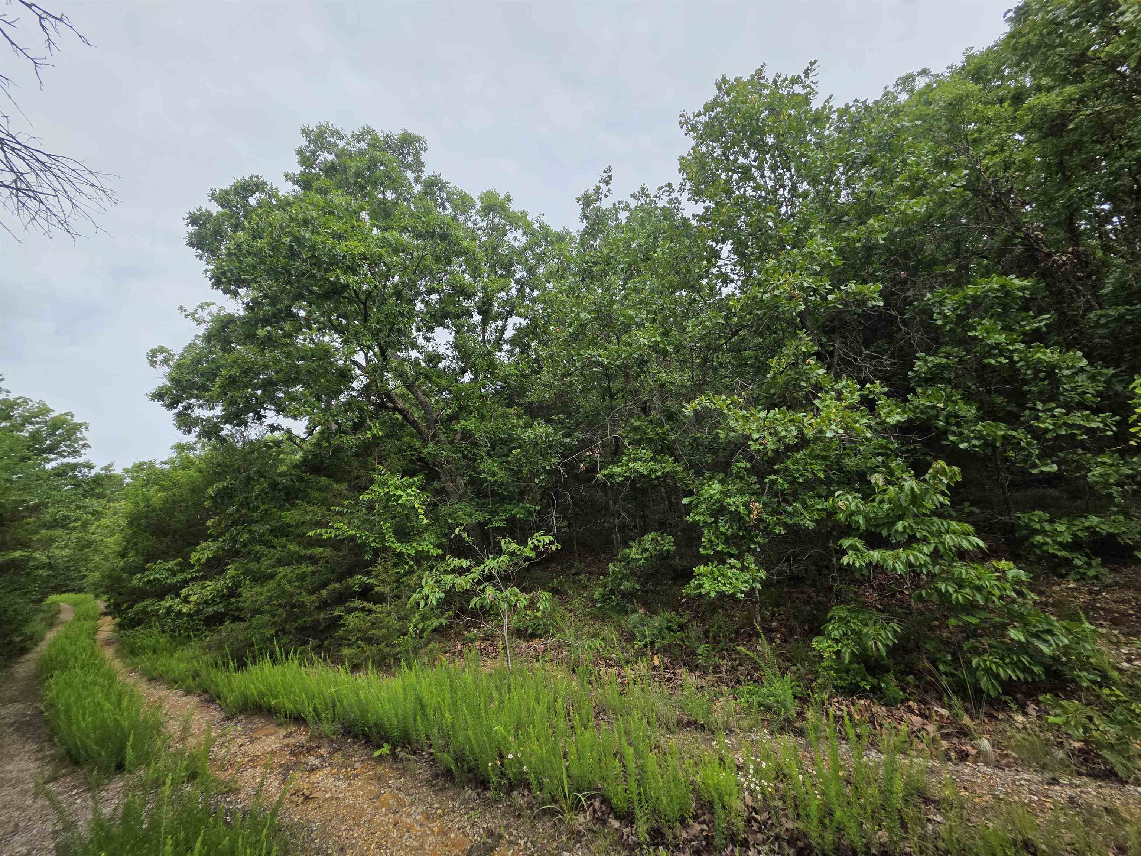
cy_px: 428
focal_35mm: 13
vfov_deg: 89.9
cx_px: 570
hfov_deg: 106.2
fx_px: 429
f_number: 1.9
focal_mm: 2.2
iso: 40
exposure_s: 1/1084
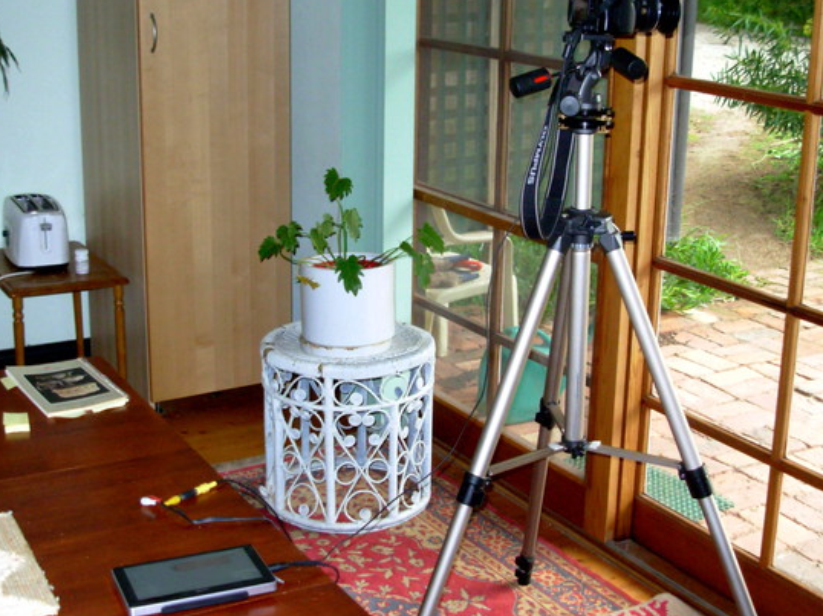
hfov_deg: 33.2
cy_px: 277
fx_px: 1378
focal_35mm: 58
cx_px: 389
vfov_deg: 25.2
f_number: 3.2
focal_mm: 8.5
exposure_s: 1/121
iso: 178
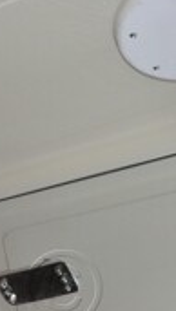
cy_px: 172
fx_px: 571
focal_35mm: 69
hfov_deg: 17.5
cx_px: 64
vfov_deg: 30.5
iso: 800
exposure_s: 1/60
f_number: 3.5
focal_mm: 18
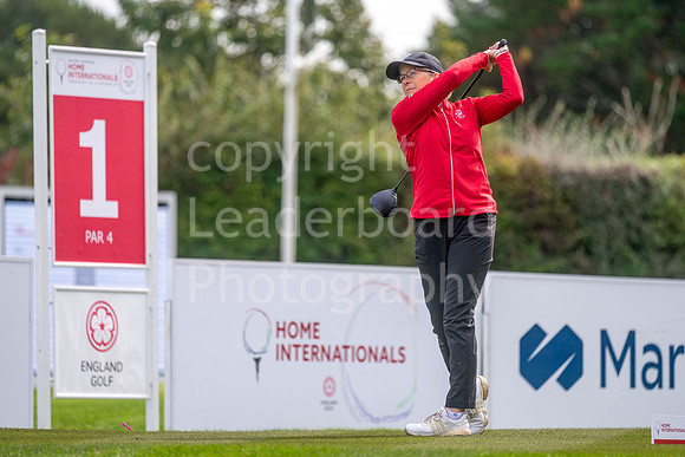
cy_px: 228
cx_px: 342
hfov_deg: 6.9
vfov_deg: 4.6
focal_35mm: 300
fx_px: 5709
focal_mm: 300
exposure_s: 1/2500
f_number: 4.5
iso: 400
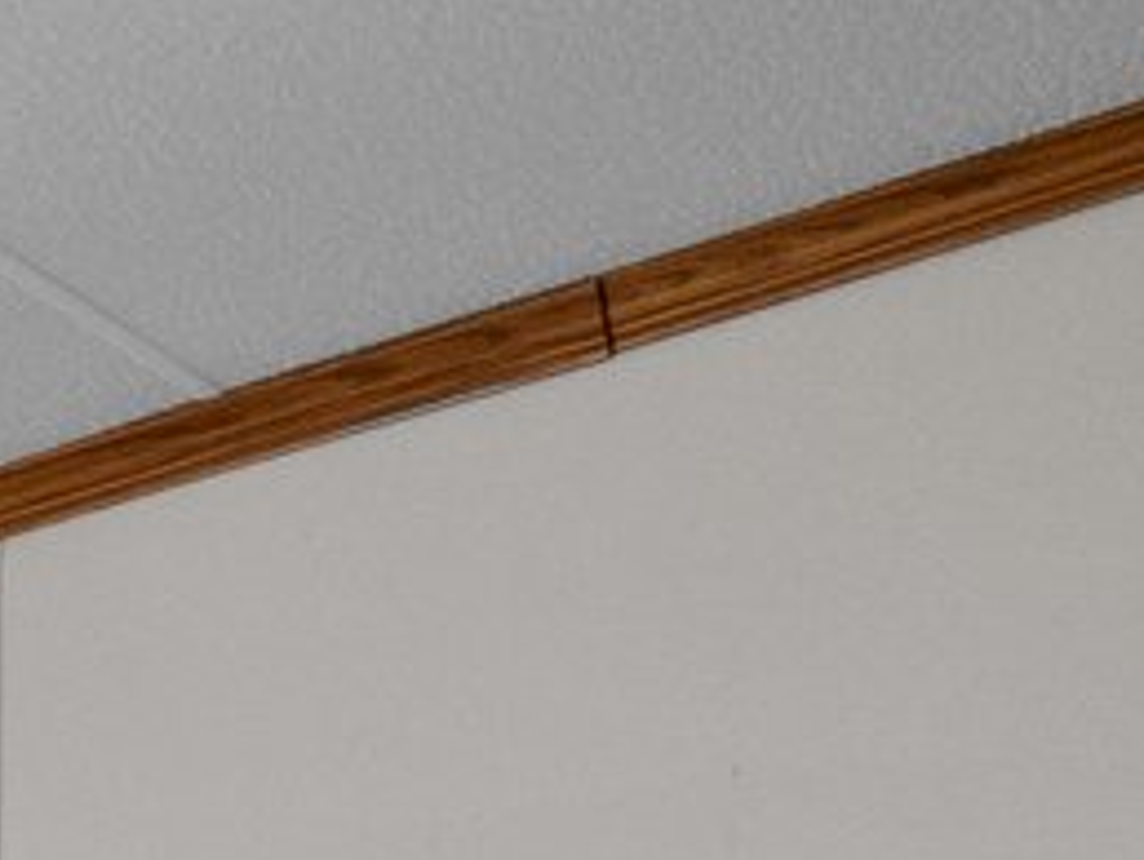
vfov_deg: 10.3
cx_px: -2425
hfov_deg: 10.7
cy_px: 2438
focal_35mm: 111
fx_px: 3672
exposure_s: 1/30
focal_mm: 7
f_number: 4
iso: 400
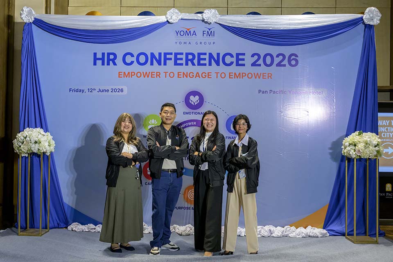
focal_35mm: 34
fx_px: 377
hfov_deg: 55.1
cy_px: 131
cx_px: 196
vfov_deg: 38.4
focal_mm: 34.5
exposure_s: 1/200
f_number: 5.6
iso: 3200
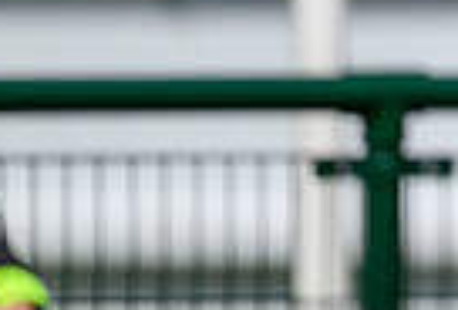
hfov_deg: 1.2
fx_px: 22044
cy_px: -305
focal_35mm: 1725
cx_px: 919
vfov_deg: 0.8
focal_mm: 400
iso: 250
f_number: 3.2
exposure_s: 1/6400
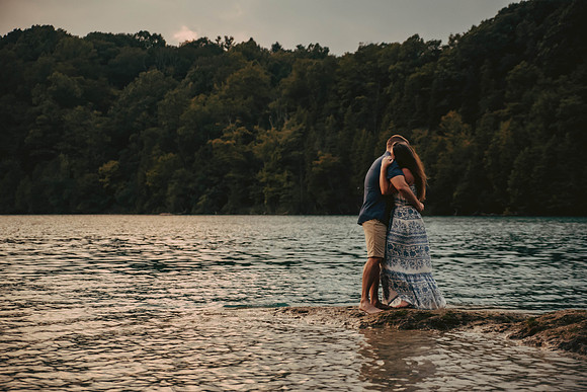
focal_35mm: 66
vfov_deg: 20.6
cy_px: 196
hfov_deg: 30.5
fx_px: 1076
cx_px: 294
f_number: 2.8
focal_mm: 66
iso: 2000
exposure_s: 1/2500
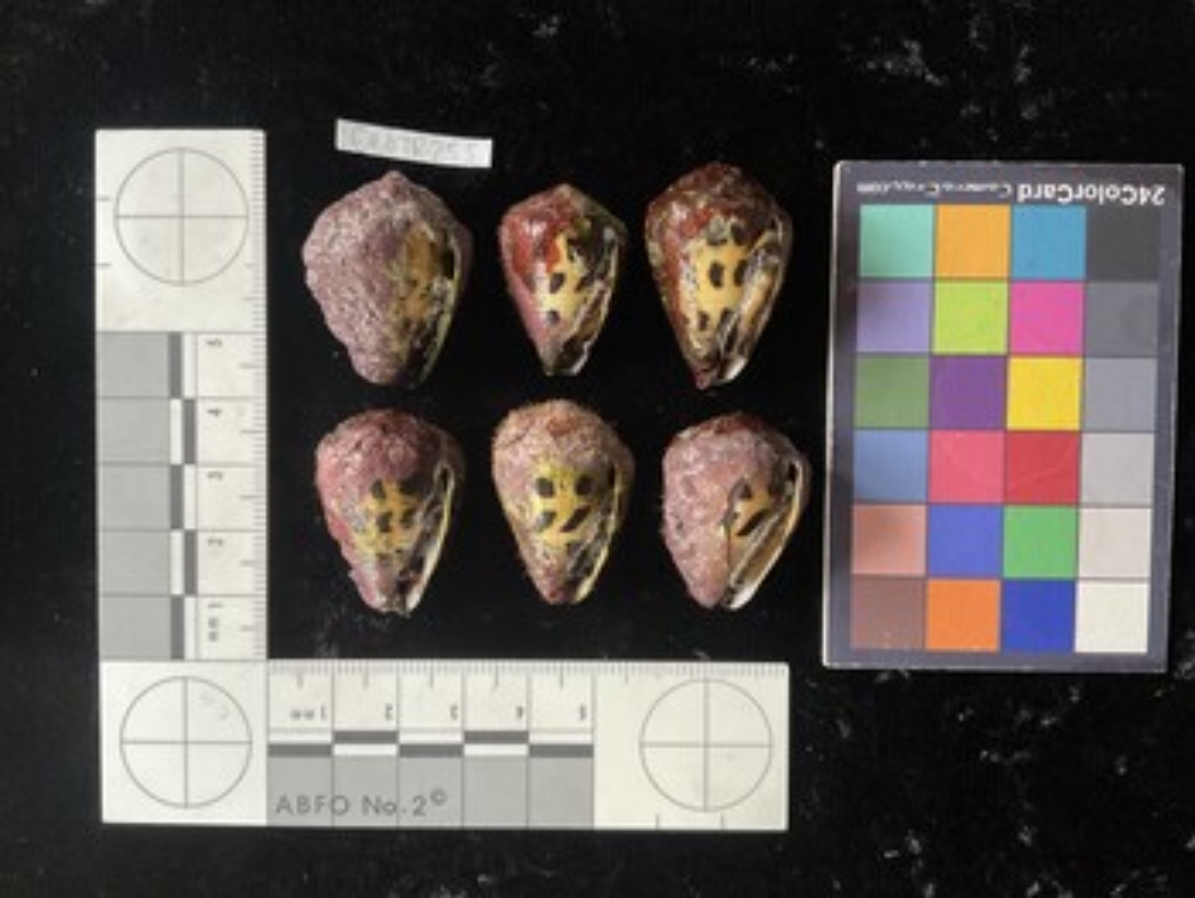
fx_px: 1002
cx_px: 598
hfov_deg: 61.6
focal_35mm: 29
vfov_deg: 48.3
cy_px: 449
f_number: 1.8
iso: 200
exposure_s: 1/40
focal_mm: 3
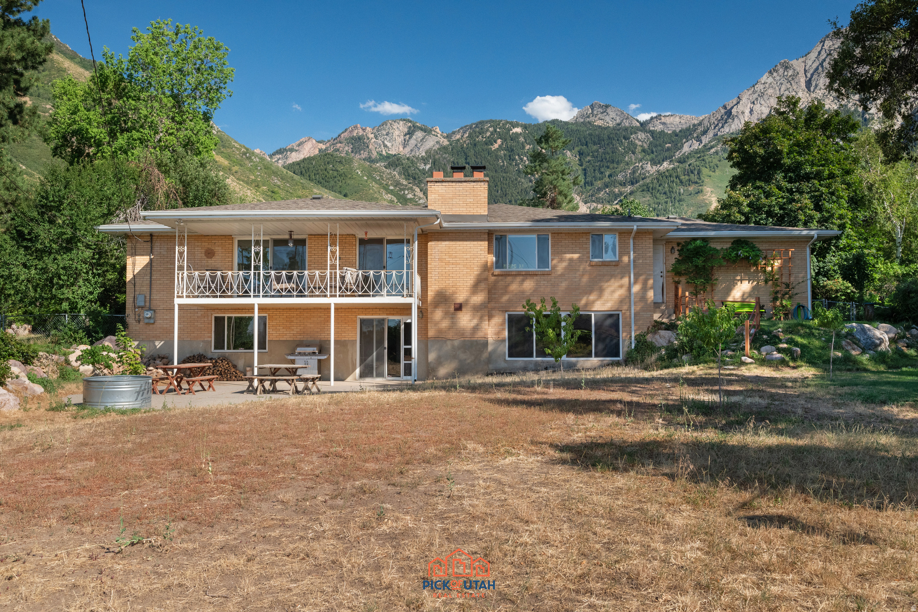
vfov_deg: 43.6
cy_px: 306
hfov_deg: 61.9
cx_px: 459
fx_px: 765
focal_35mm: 30
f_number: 8
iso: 1600
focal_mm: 30
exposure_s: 1/1000
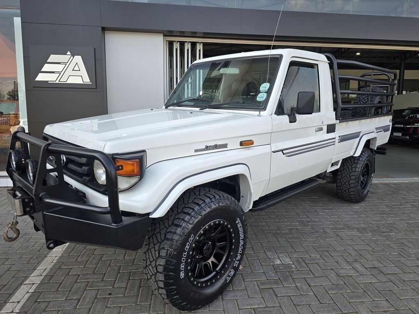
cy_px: 157
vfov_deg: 58.9
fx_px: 278
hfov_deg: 73.9
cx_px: 210
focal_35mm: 23
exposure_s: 1/103
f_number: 1.7
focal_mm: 6.3
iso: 12
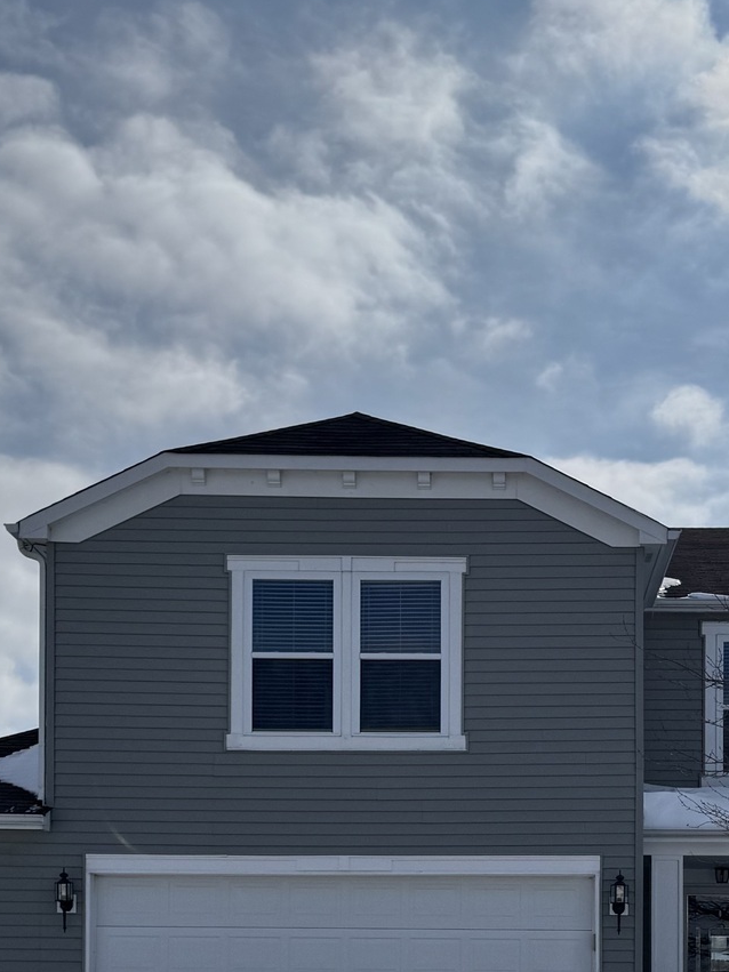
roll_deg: +1.1
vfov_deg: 28.4
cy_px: 919
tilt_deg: +3.7
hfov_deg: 22.5
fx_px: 1826
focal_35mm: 65
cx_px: 499
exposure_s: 1/20000
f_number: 1.78
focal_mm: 6.76
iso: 64
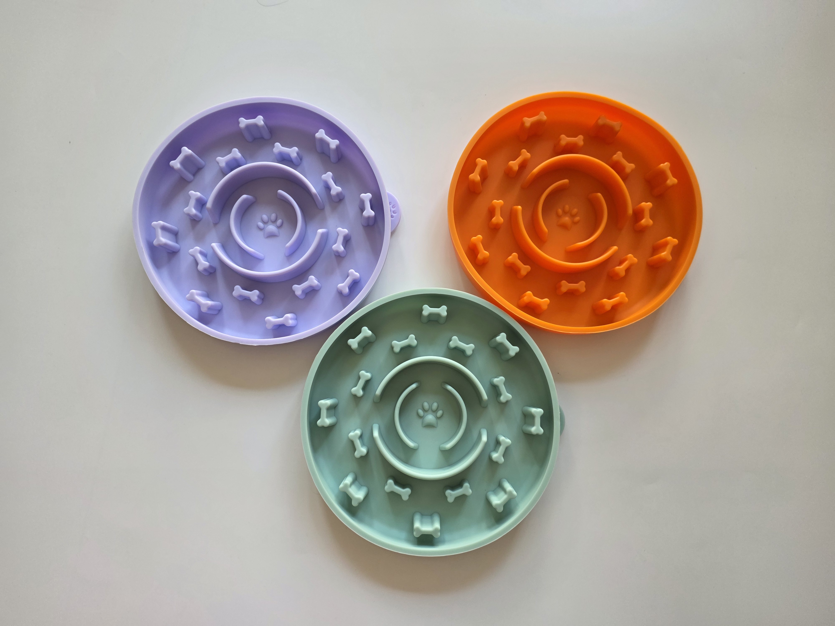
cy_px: 313
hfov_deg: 73.9
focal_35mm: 23
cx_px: 418
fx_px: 555
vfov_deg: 58.9
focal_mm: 6.3
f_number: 1.7
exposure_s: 1/100
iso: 200
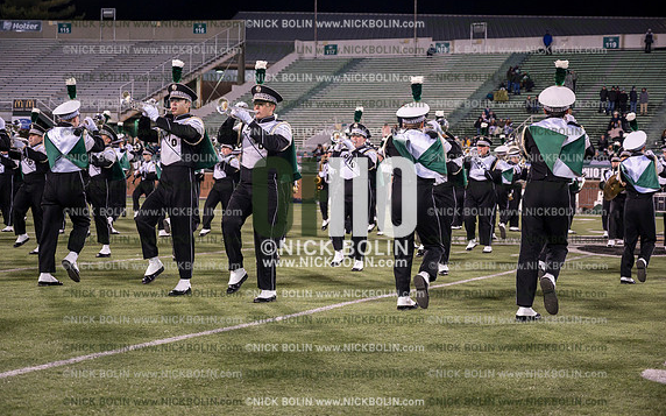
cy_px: 212
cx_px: 334
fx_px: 1125
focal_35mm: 62
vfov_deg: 20.9
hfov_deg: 33.0
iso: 3200
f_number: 4
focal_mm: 60
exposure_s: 1/640
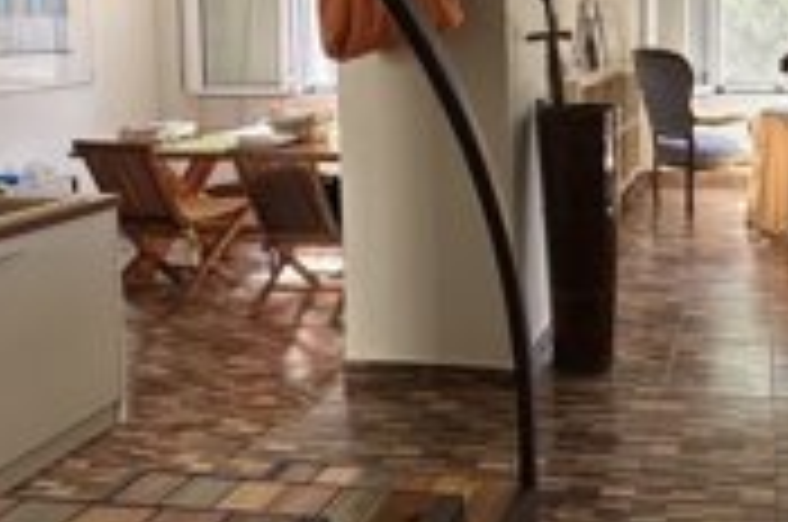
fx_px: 655
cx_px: 720
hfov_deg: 53.6
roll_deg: -0.2
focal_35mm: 30
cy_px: 58
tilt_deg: -3.5
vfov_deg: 40.4
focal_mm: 2.22
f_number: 2.2
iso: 64
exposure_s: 1/99
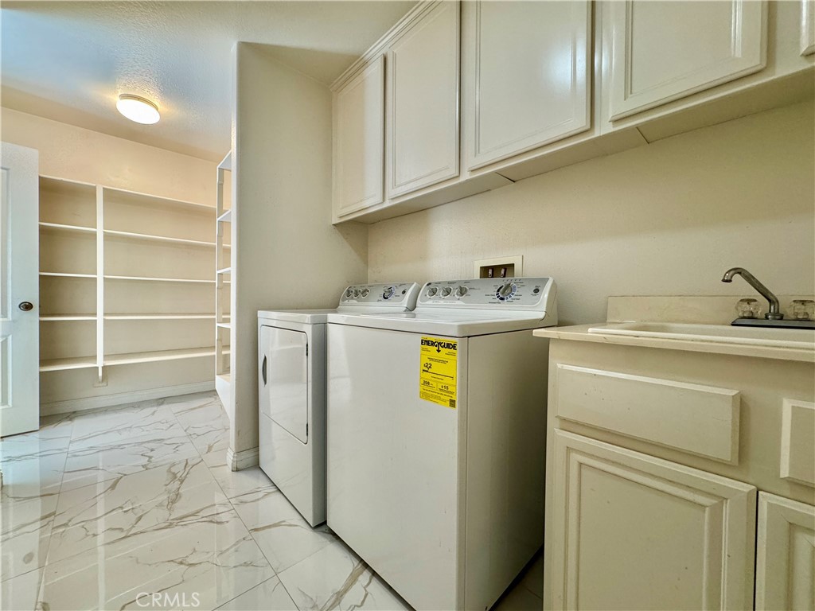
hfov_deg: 102.1
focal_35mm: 14
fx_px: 330
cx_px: 408
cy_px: 306
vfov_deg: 85.7
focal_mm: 2.22
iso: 250
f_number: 2.2
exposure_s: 1/60
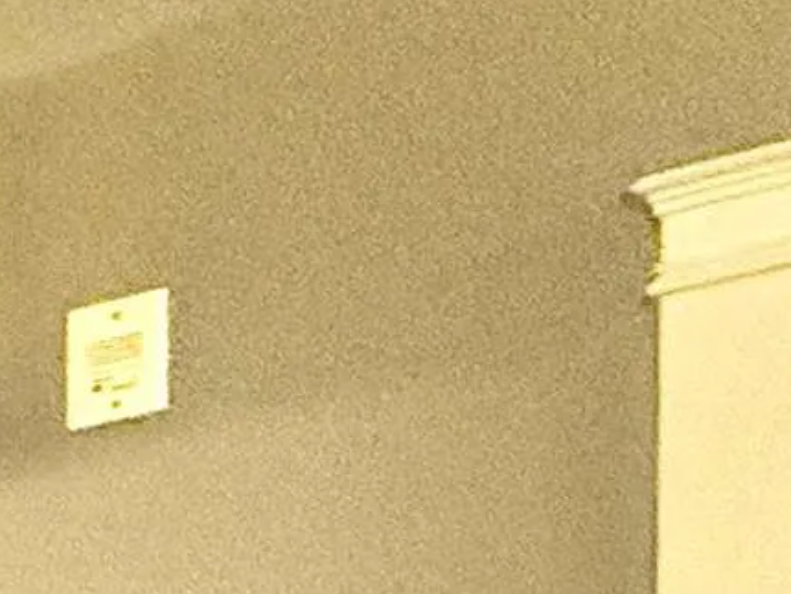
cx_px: -2005
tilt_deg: -0.1
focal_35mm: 100
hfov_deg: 9.5
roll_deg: +0.3
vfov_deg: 12.4
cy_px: 1320
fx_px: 2286
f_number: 2.2
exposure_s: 1/120
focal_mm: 2.22
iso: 500
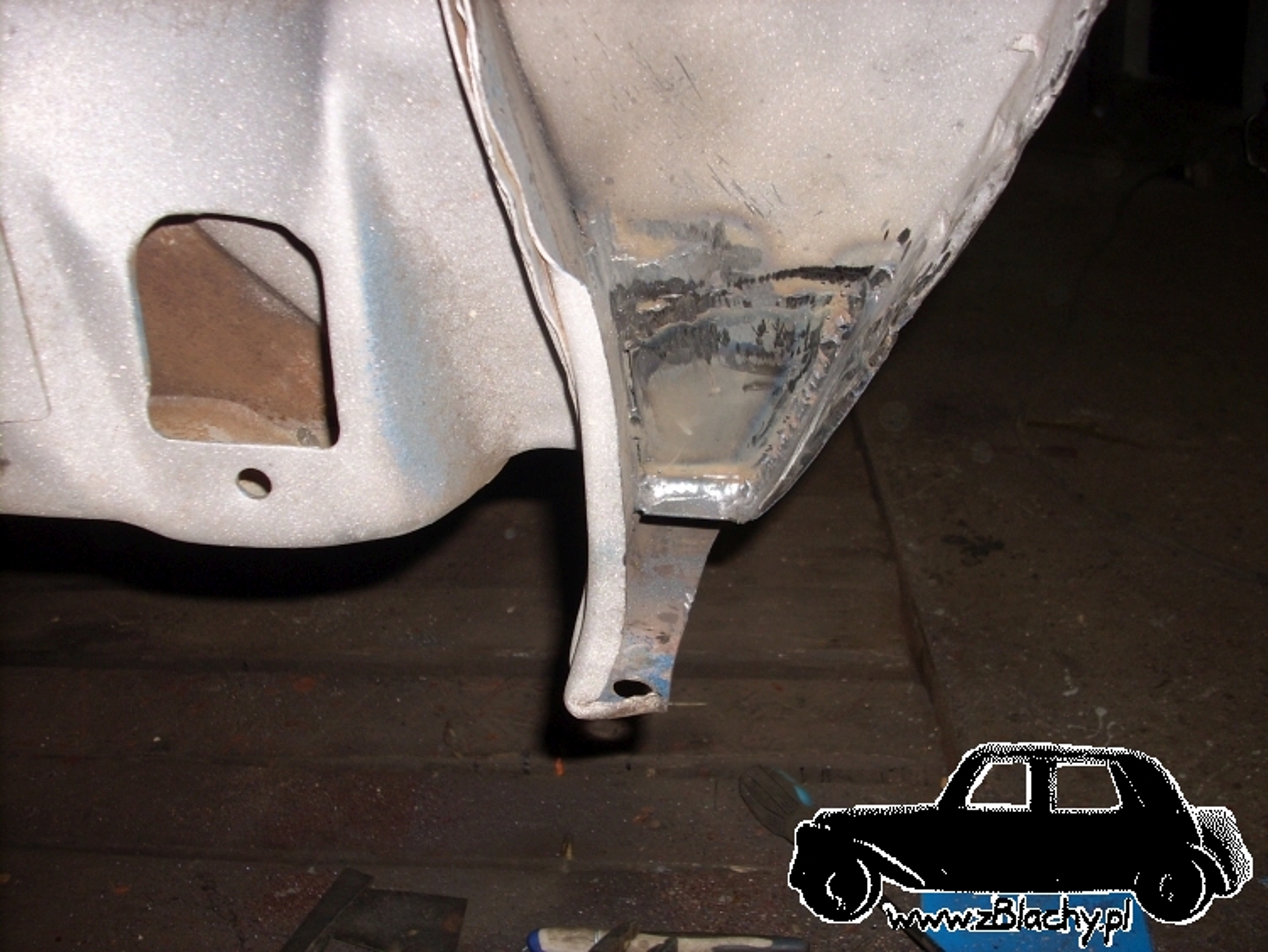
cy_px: 476
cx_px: 634
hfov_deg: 50.1
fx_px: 1356
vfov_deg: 38.7
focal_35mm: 37
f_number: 2.8
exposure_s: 1/60
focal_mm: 6.2
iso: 64
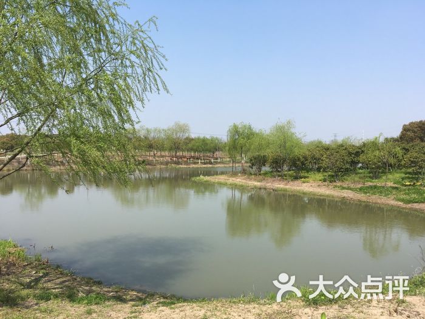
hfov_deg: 61.7
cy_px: 160
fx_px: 356
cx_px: 212
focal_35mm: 29
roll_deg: -0.8
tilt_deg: -1.7
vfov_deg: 48.2
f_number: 2.2
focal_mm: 4.15
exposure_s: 1/1603
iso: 25
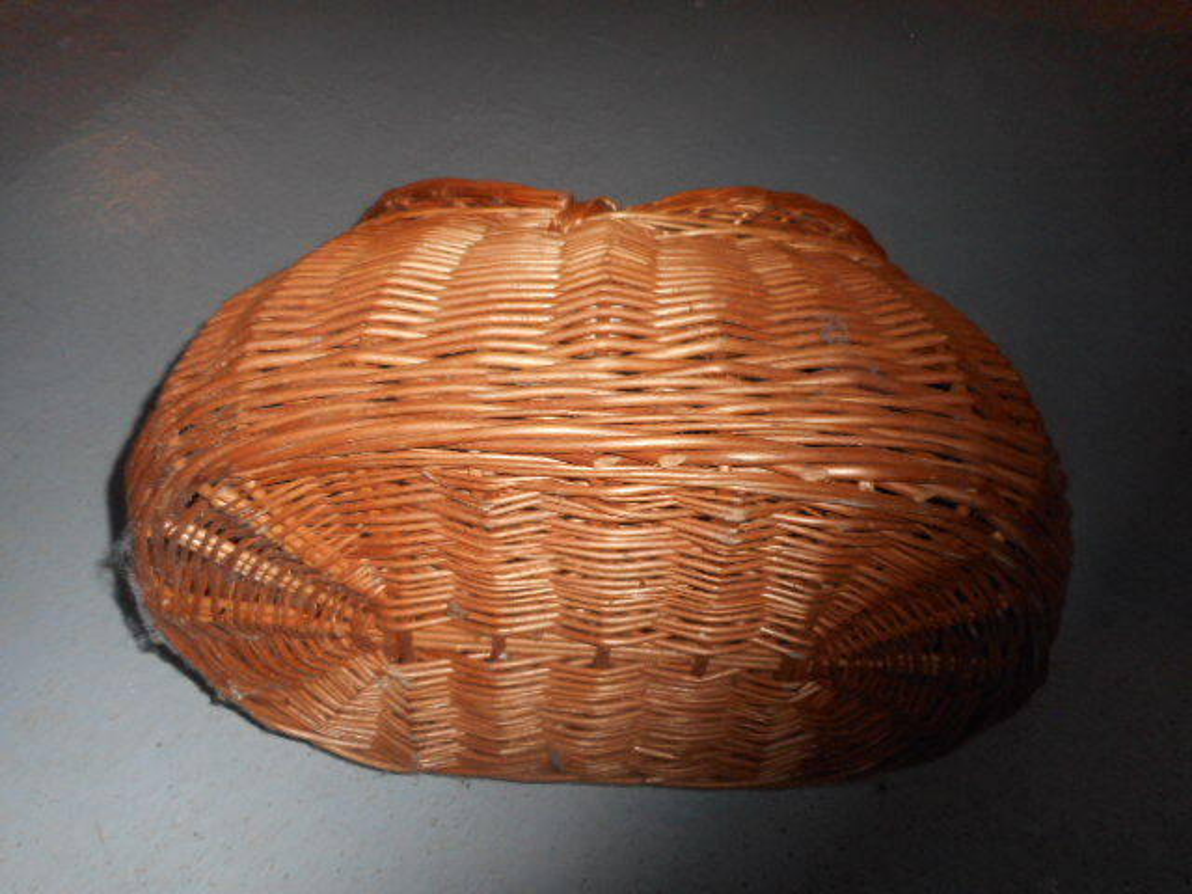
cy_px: 447
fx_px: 861
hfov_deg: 69.4
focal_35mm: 25
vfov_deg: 54.9
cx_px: 596
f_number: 3.7
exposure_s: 1/25
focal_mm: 4.5
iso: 200
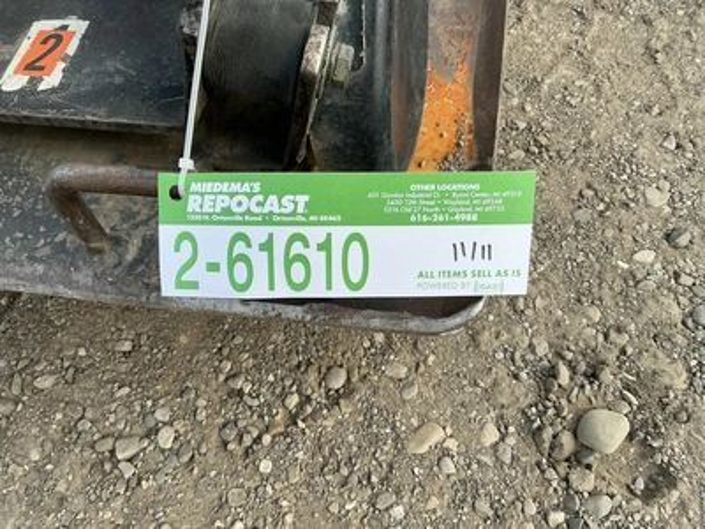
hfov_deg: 63.4
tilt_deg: -57.5
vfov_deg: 49.7
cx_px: 352
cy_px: 264
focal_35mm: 28
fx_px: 570
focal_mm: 3
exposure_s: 1/883
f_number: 1.8
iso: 25
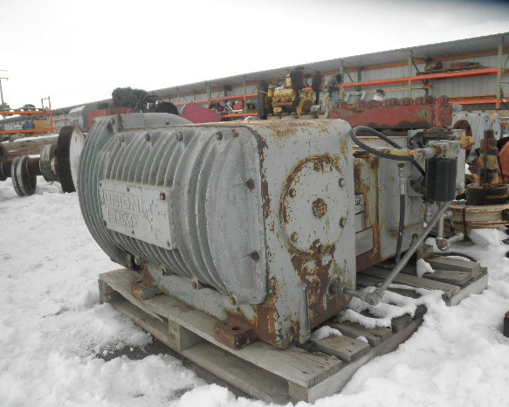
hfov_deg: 58.8
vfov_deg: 48.5
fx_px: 452
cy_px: 202
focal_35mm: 30
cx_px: 261
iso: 64
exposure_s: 1/320
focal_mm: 5
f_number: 3
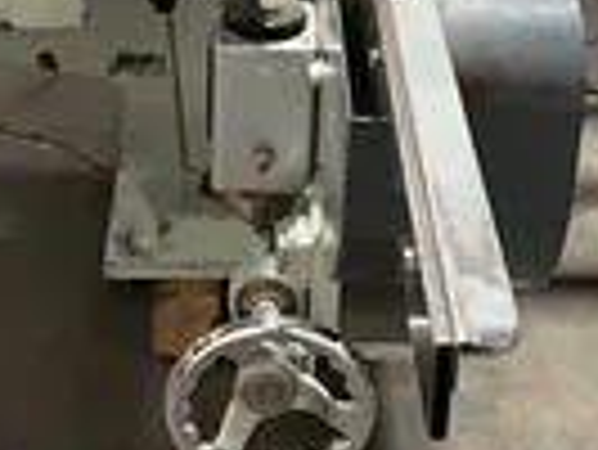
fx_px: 1504
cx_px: 279
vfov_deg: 16.0
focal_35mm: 87
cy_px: -148
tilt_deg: -20.3
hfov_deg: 22.5
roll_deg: -0.1
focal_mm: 3
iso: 320
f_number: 1.8
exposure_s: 1/60
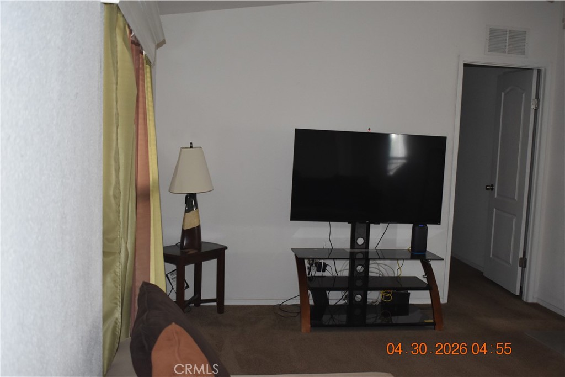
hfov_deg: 49.5
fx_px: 612
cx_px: 282
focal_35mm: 39
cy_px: 188
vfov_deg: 34.2
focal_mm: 26
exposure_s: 1/125
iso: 1400
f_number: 4
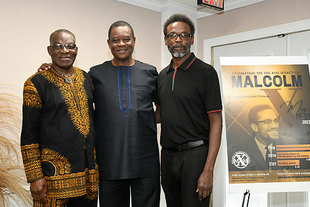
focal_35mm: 43
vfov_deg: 31.2
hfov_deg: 45.4
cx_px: 140
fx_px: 370
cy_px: 115
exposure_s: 1/100
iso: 6400
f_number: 11
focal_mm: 36
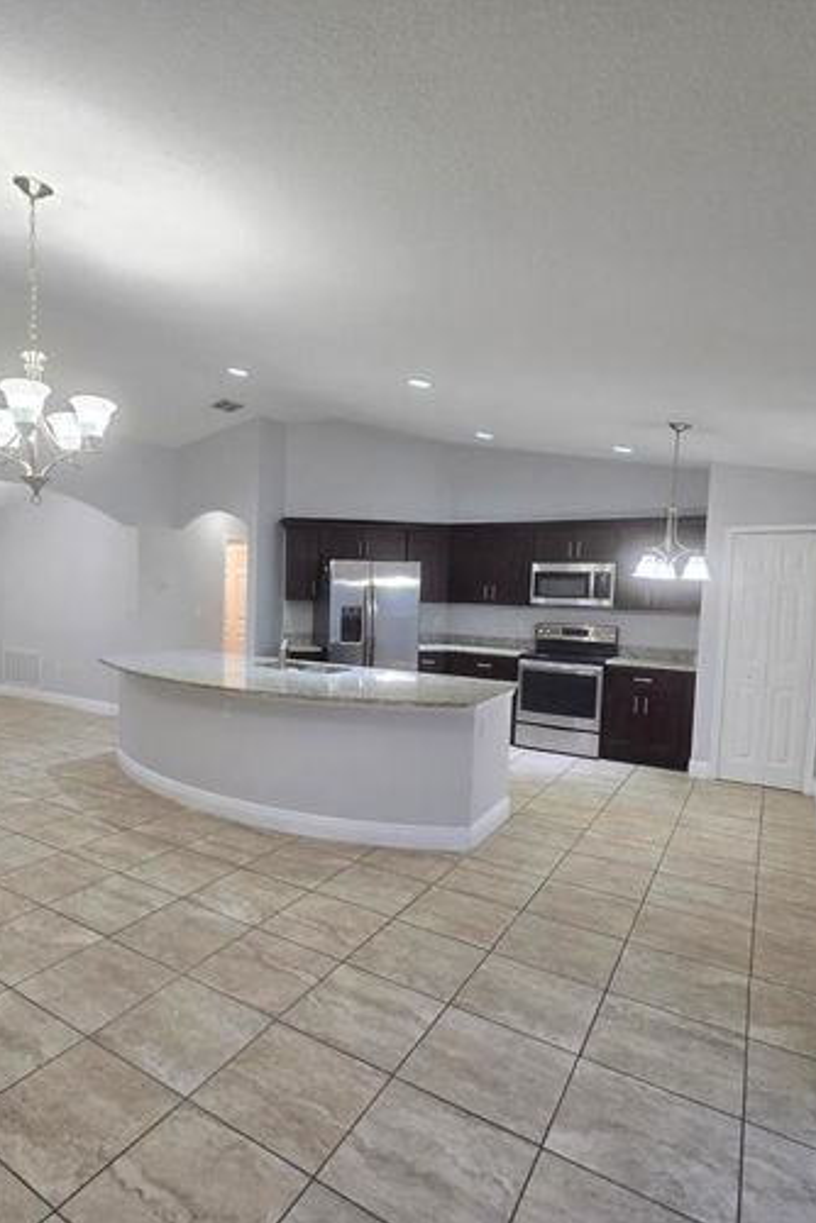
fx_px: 646
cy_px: 620
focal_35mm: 19
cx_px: 299
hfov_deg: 63.5
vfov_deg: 86.9
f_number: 2.2
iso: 160
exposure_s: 1/60
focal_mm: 1.7
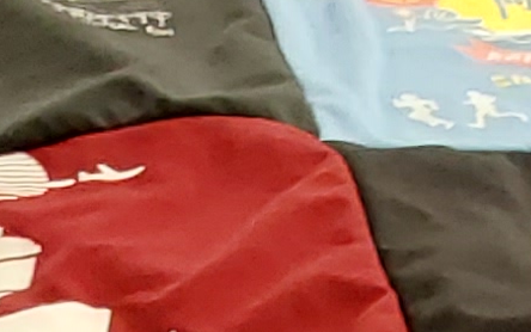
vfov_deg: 5.5
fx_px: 3156
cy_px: 1139
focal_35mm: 218
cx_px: -216
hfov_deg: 9.4
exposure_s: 1/60
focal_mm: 2.91
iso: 200
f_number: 1.9
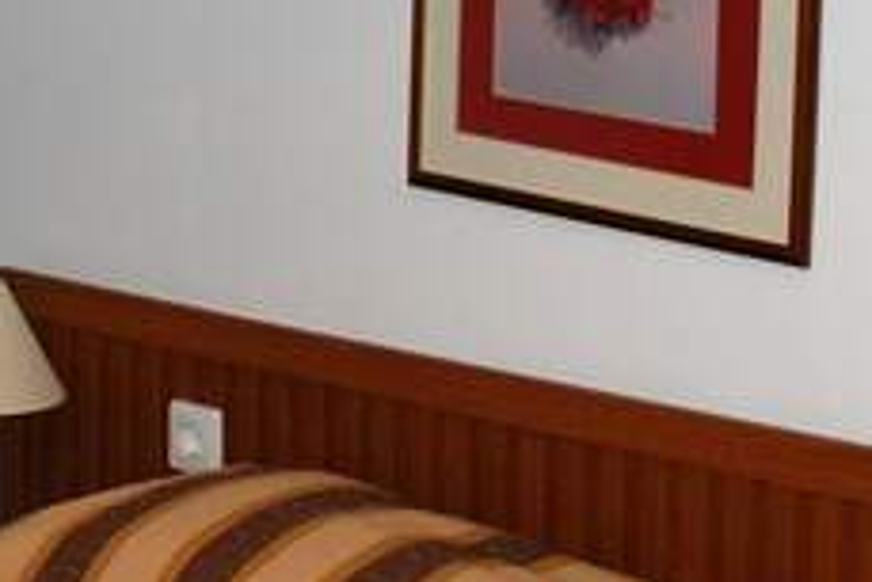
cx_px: -112
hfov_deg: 14.2
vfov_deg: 9.7
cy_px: 84
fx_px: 3417
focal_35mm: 141
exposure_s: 1/60
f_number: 3.5
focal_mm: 18
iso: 200
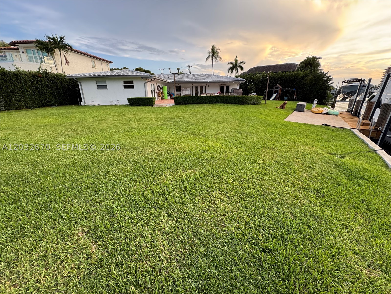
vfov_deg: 85.7
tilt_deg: -19.0
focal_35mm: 14
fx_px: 158
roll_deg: +0.2
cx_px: 196
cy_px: 147
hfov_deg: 102.1
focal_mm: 2.22
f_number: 2.2
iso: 64
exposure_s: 1/99
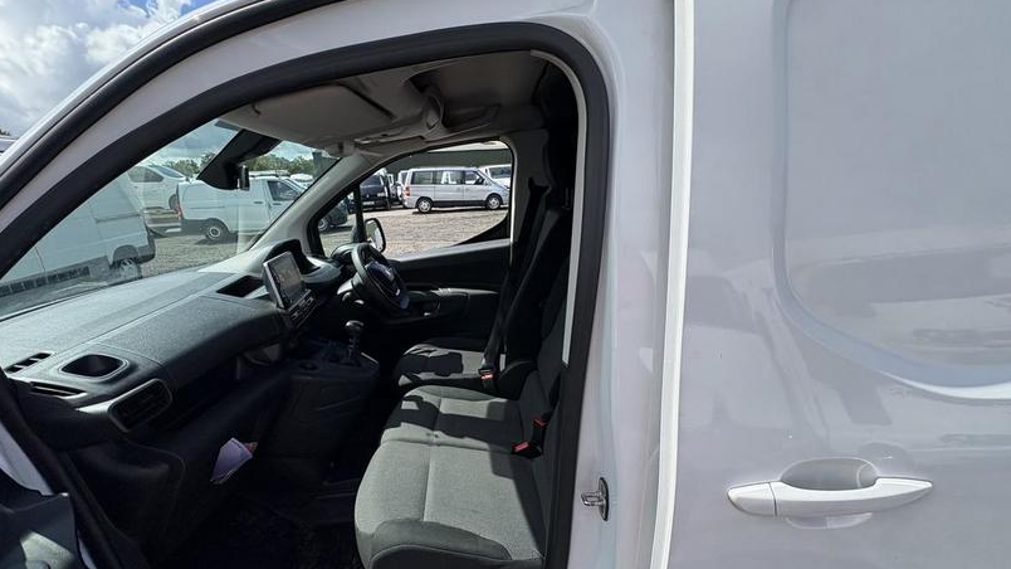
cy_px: 339
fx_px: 456
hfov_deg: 95.7
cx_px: 460
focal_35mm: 17
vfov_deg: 63.4
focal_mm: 2.22
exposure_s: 1/1178
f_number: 2.2
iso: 64
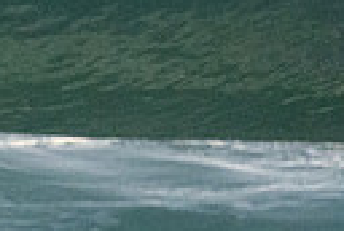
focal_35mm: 3390
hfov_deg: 0.6
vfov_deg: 0.4
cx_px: -349
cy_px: -106
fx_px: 32469
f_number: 5.6
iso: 6400
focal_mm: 500
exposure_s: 1/1250
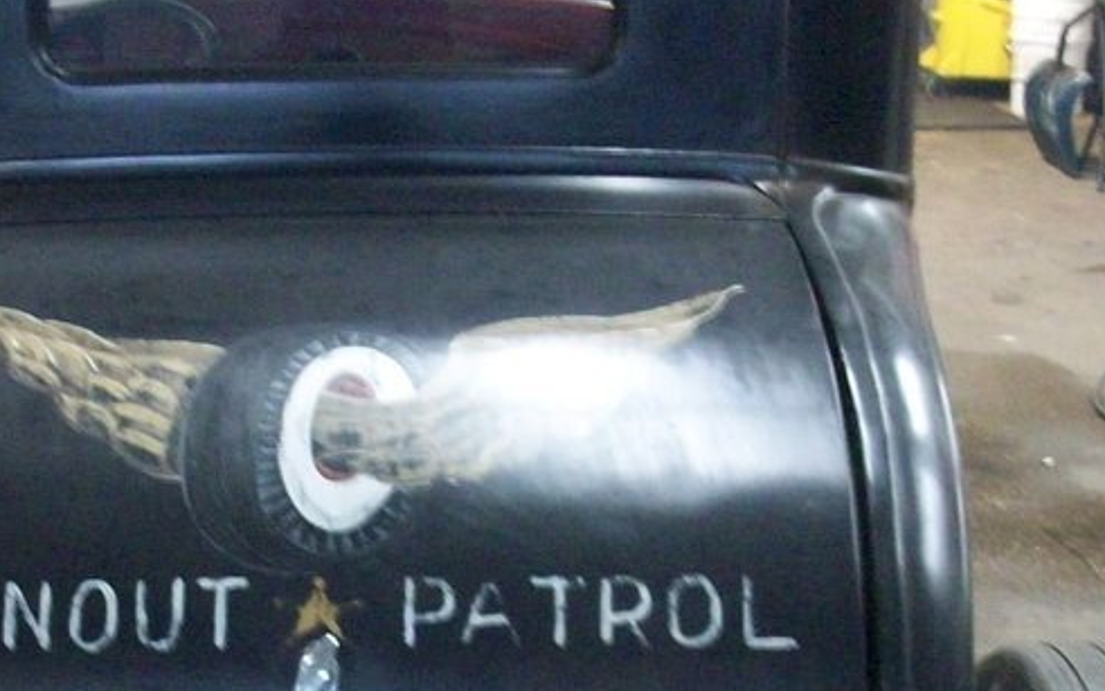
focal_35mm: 88
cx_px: 394
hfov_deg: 23.5
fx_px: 2650
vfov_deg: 14.8
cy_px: 461
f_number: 2.8
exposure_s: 1/8
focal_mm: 5.7
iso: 200
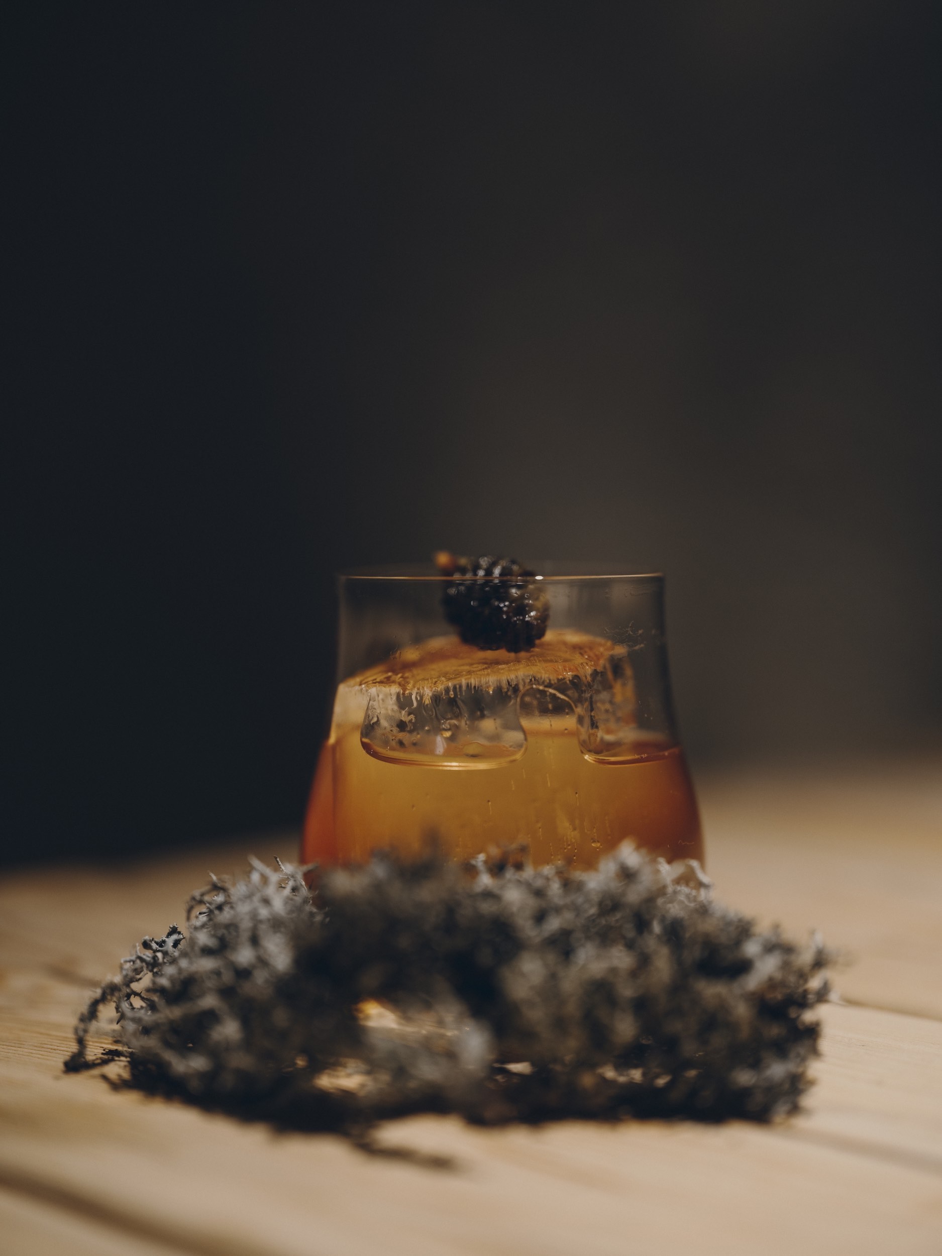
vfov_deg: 42.9
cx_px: 471
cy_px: 628
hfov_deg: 32.9
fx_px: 1596
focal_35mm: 44
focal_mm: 55
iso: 640
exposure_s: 1/100
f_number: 2
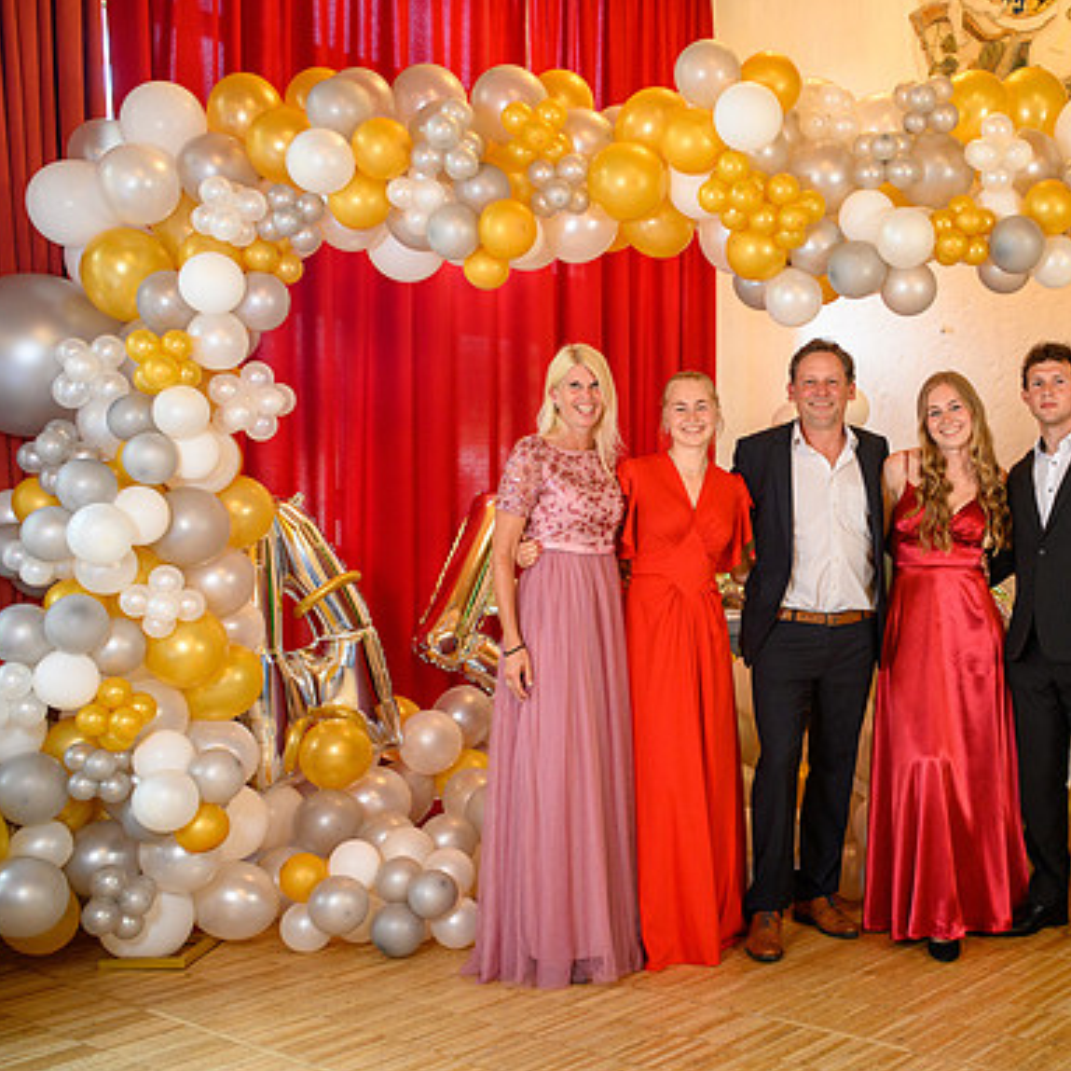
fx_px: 1575
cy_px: 537
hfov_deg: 36.7
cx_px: 794
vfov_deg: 37.6
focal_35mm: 45
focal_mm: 35
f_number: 3.5
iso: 1250
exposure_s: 1/100
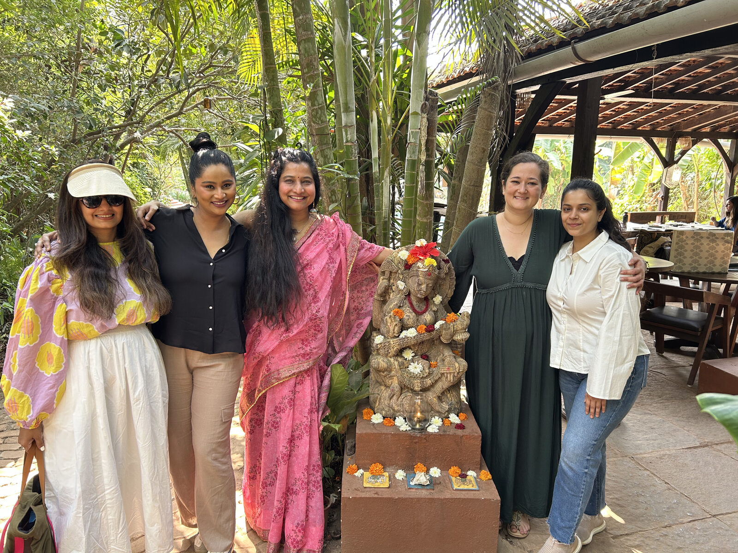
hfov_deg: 67.3
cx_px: 369
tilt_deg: -12.2
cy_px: 276
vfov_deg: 53.1
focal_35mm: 26
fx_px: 554
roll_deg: -0.2
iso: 80
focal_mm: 5.7
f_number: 1.5
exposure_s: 1/121
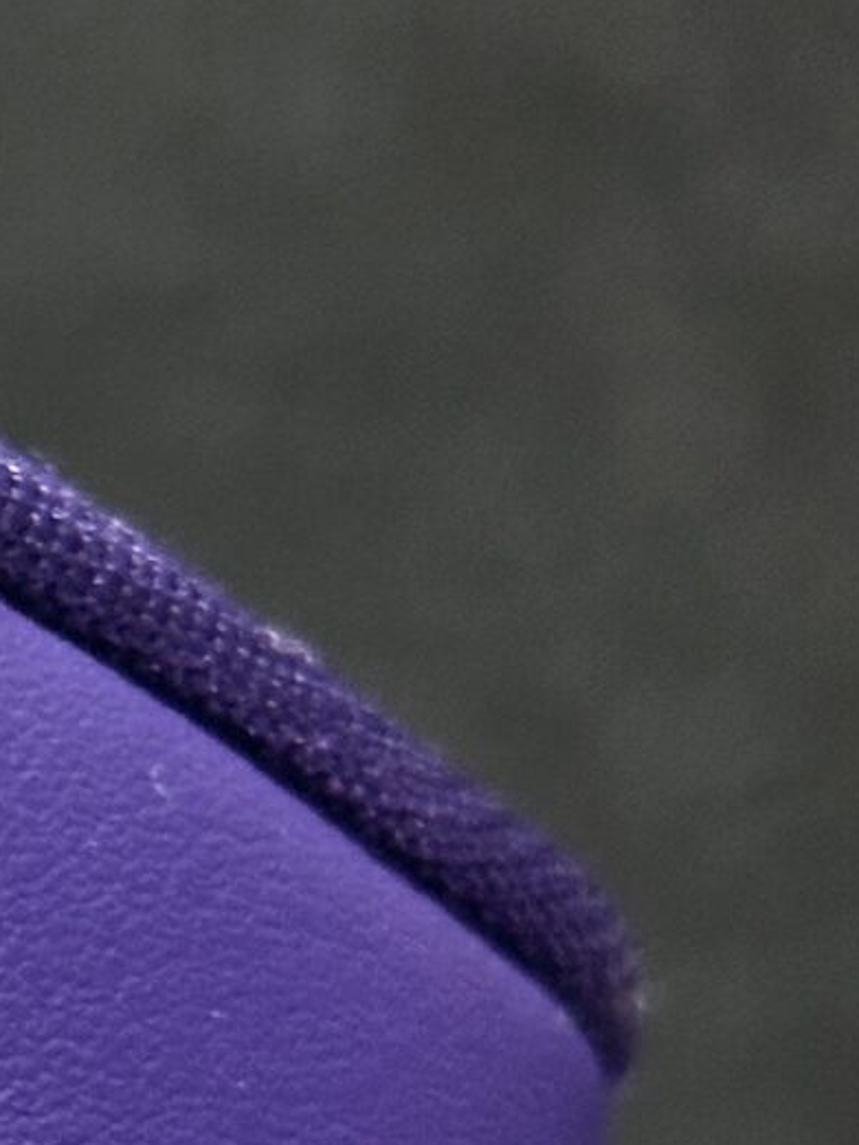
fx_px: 7805
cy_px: 1615
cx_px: -958
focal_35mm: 236
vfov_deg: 8.2
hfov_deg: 6.1
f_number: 1.78
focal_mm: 6.86
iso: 320
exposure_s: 1/33
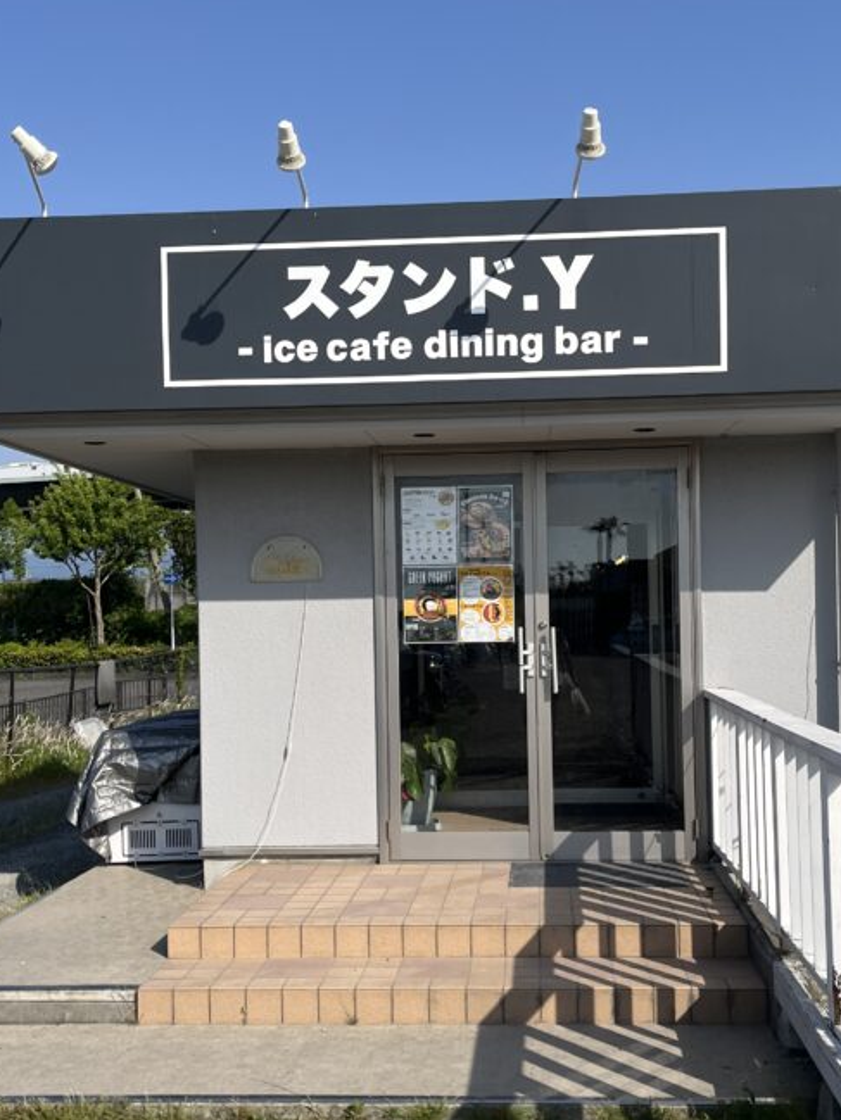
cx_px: 430
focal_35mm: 41
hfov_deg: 35.1
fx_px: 1328
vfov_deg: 45.7
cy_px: 613
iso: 50
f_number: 1.6
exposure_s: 1/4854
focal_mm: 5.1
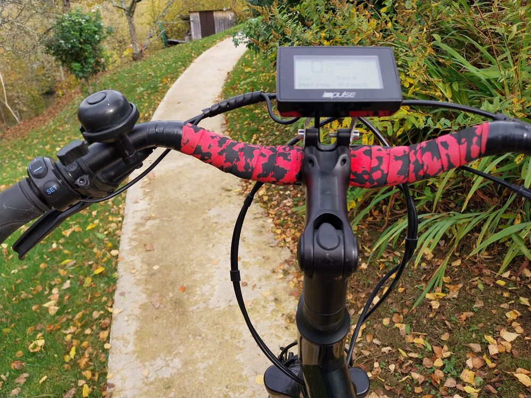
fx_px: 399
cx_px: 266
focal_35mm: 26
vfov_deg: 53.1
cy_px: 199
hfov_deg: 67.3
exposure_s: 1/169
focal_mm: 4
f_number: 1.8
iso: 25
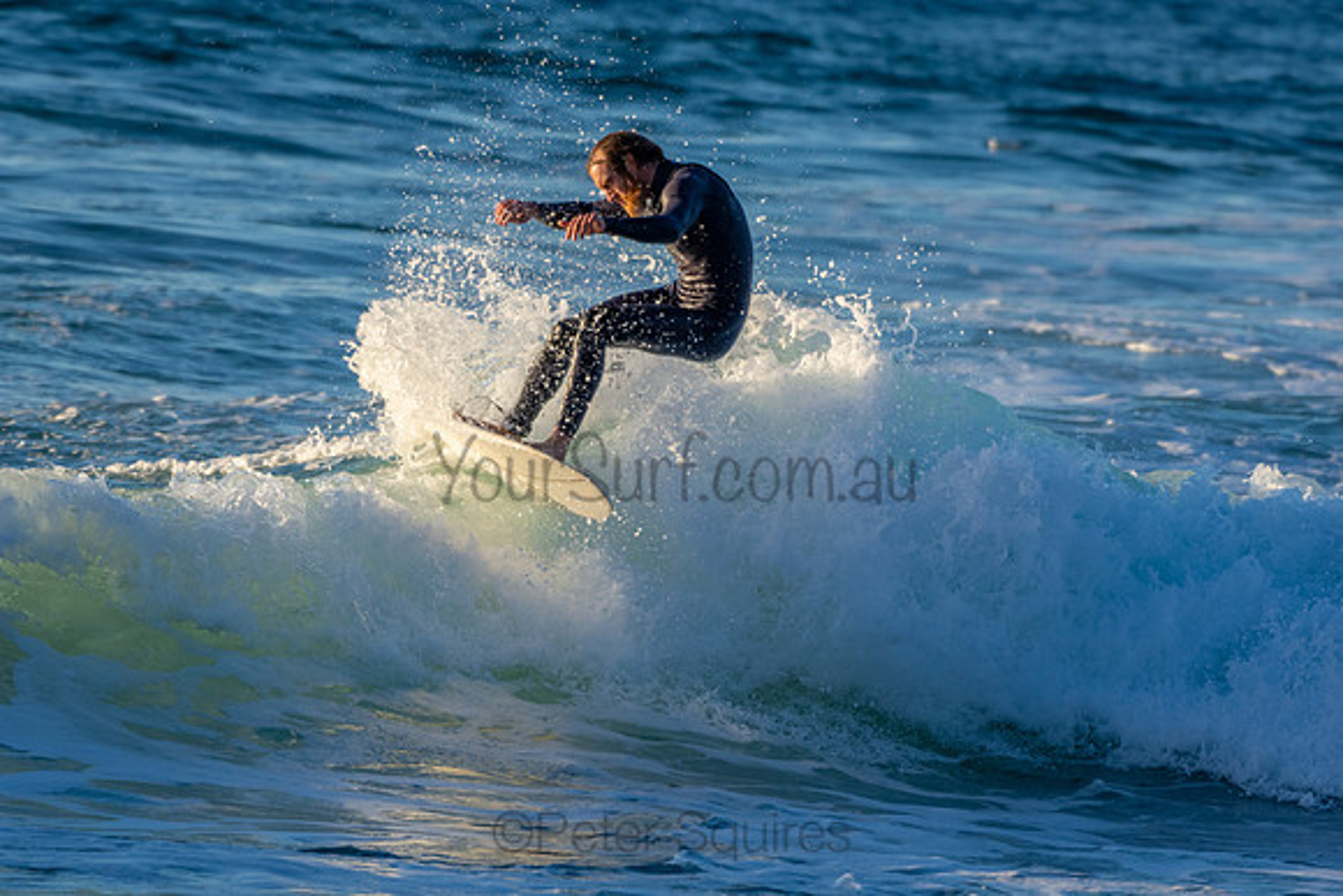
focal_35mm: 510
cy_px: 448
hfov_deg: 4.0
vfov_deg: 2.7
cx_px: 672
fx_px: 19029
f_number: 5.6
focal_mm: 340
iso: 450
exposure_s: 1/1250
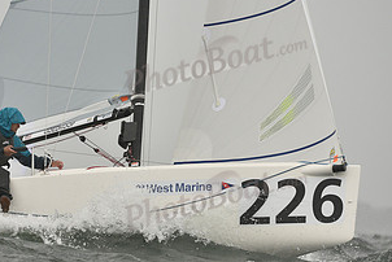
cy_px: 149
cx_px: 58
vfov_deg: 2.9
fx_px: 5232
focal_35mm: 480
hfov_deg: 4.3
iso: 400
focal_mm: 250
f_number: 5
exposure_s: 1/1000
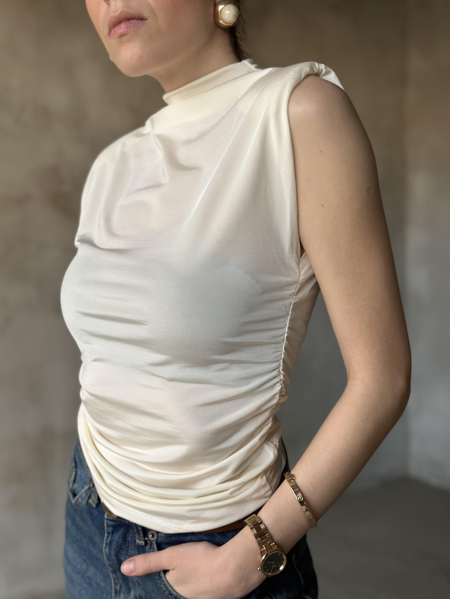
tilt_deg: -8.8
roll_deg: +0.1
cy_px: 300
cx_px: 225
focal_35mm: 48
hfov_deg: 30.3
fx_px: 832
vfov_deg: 39.7
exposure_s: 1/81
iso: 125
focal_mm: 6.86
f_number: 1.78
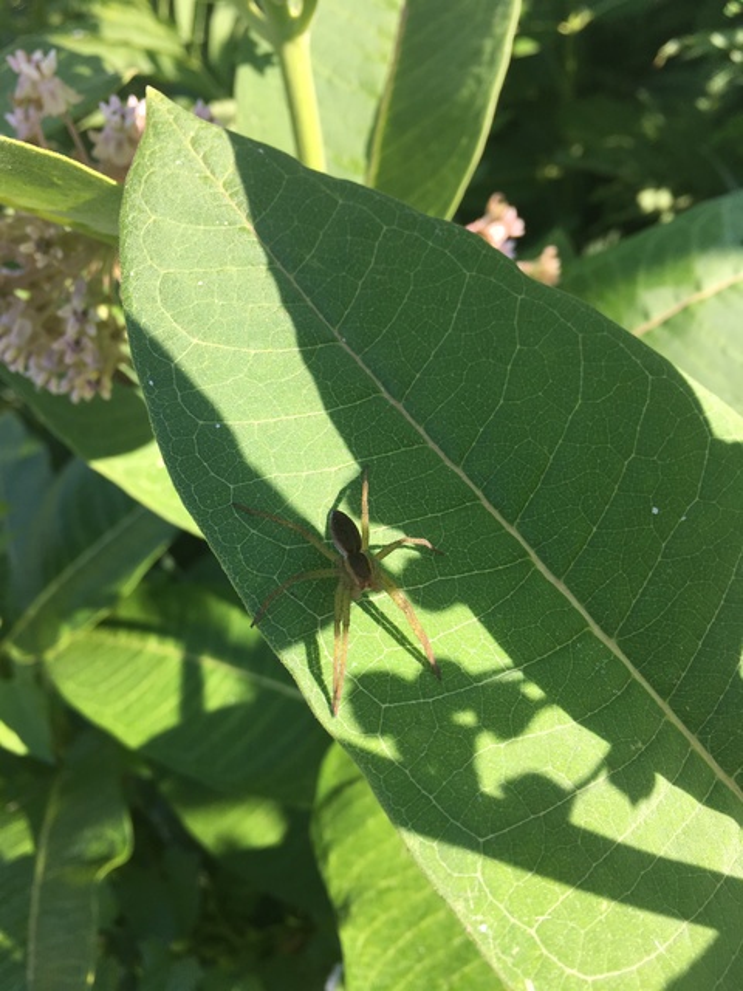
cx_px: 372
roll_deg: +6.7
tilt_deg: -43.3
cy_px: 496
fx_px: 830
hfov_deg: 48.2
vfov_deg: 61.7
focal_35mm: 29
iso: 25
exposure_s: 1/452
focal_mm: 4.15
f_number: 2.2
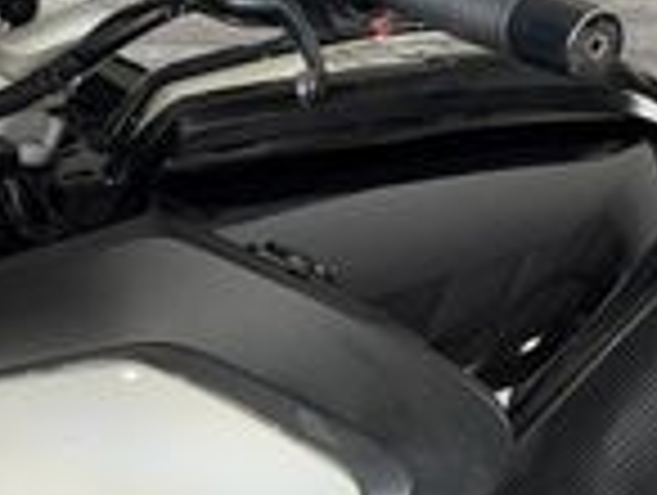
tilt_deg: +0.6
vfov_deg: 14.1
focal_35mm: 105
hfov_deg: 18.6
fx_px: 1996
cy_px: 112
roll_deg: +0.1
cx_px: 171
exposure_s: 1/27
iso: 64
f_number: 1.78
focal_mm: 6.76
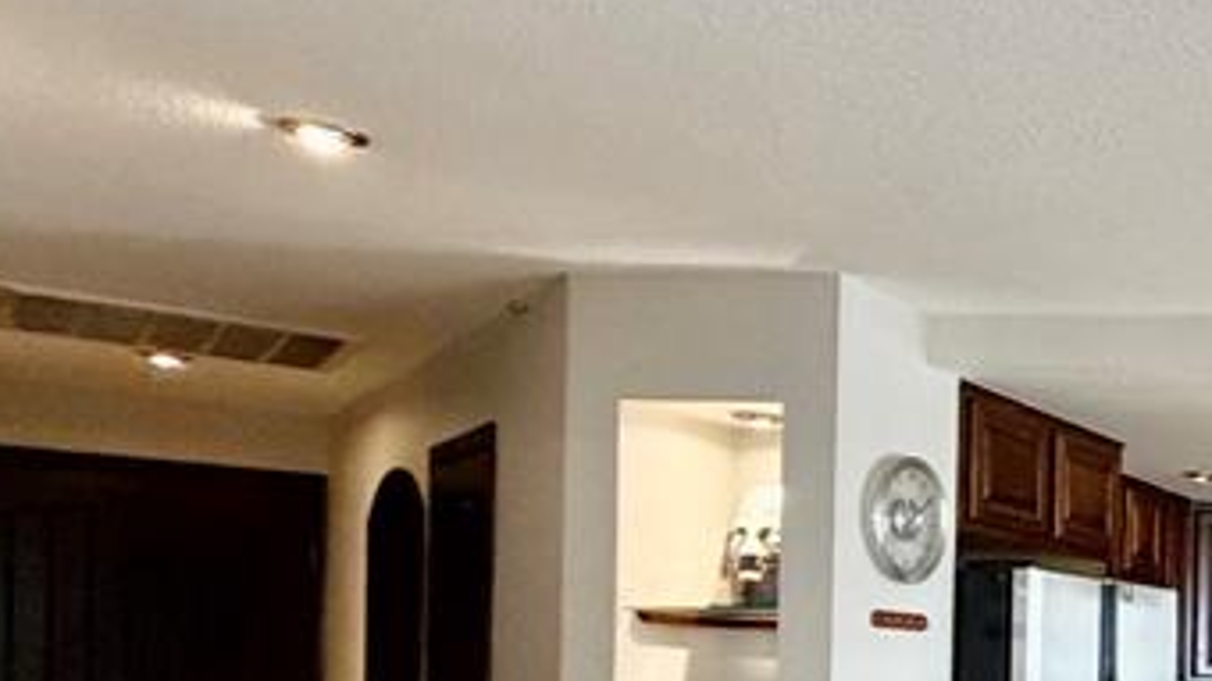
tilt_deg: +0.0
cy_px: 699
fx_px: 1478
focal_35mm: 46
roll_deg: -1.2
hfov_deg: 31.3
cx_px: 1668
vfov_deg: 24.6
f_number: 2.2
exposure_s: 1/120
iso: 250
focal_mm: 2.22
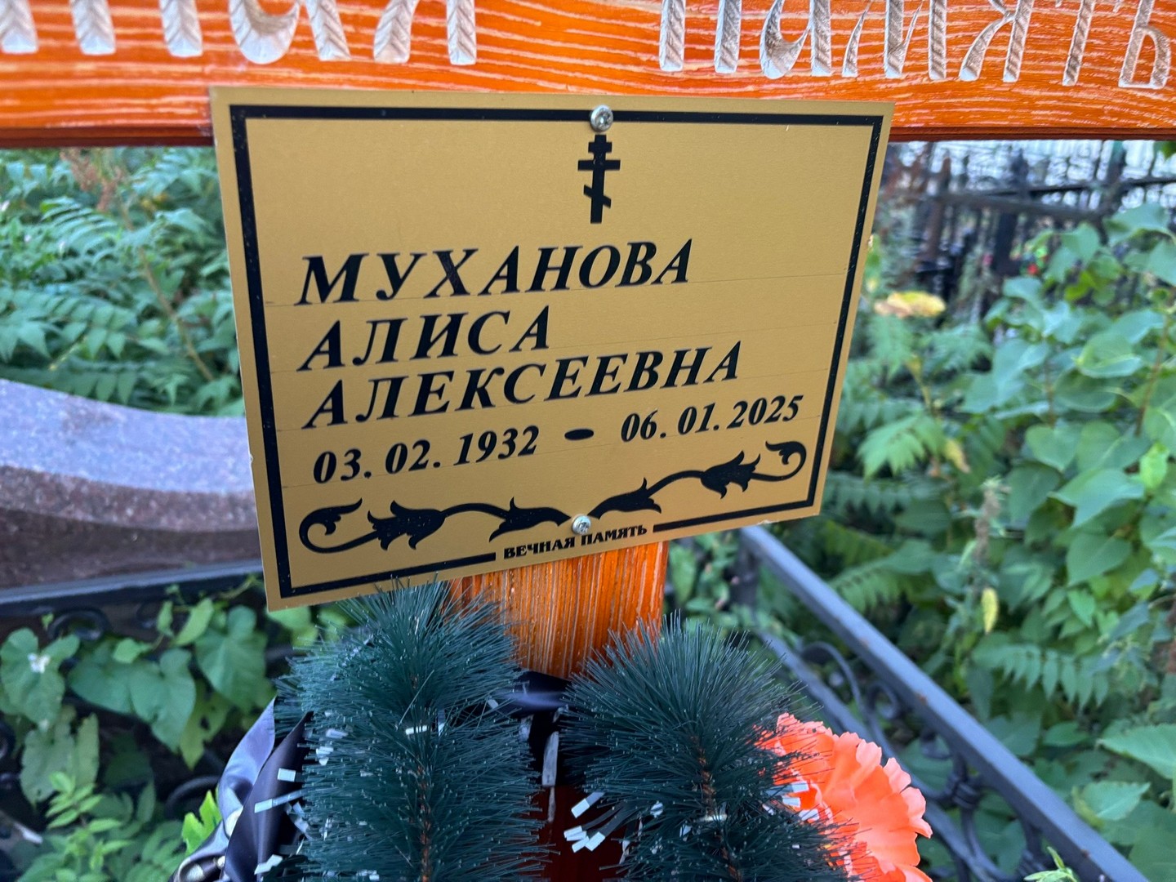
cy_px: 441
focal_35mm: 26
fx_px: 883
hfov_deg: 67.3
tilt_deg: -26.3
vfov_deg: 53.1
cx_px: 588
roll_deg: +0.3
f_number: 1.6
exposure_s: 1/60
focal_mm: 5.96
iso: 160
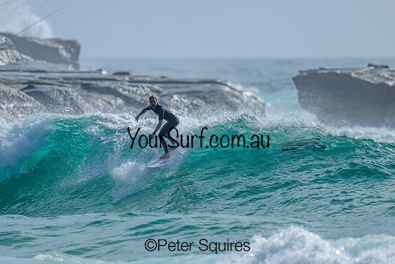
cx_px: 198
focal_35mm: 800
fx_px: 8779
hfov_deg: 2.6
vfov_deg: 1.7
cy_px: 132
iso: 160
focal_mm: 800
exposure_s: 1/2000
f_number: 6.3
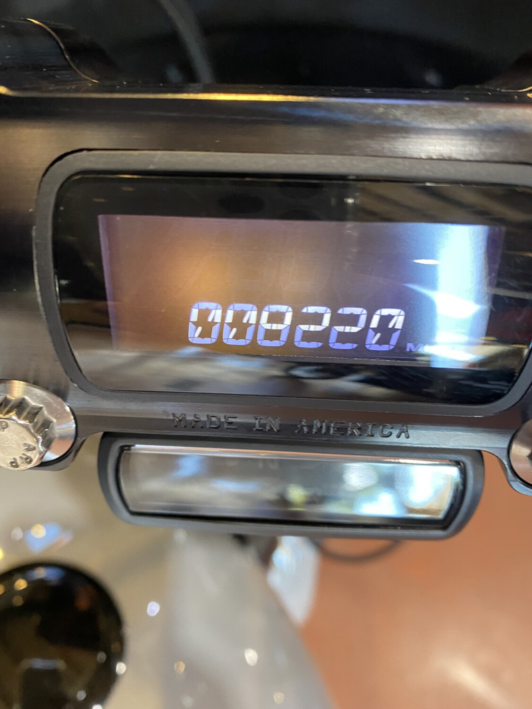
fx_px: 533
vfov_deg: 67.3
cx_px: 266
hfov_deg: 53.1
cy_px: 354
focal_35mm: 26
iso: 250
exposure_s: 1/60
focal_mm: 4.25
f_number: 1.8
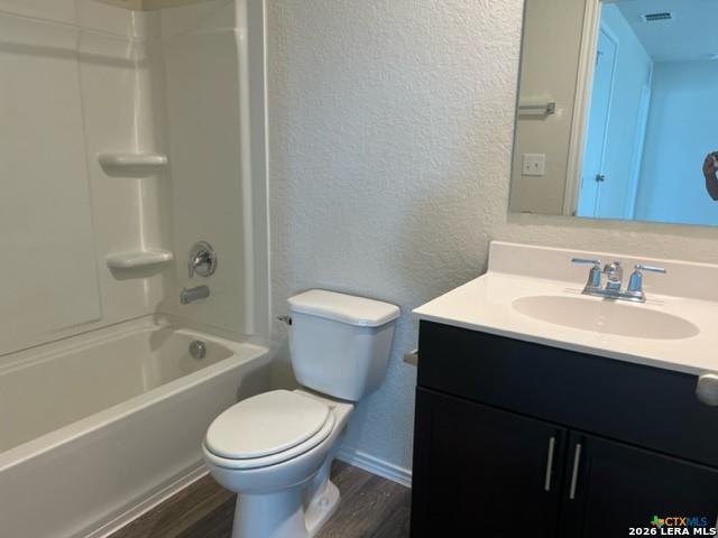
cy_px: 269
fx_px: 539
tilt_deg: -13.1
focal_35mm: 26
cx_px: 359
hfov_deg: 67.3
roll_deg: -1.6
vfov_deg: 53.1
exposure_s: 1/120
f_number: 1.5
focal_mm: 5.7
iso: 125
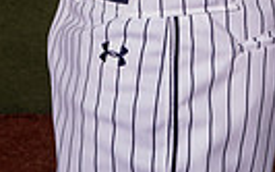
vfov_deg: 9.4
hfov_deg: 17.3
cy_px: -271
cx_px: 141
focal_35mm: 121
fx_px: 906
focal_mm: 35
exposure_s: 1/250
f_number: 8
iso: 125
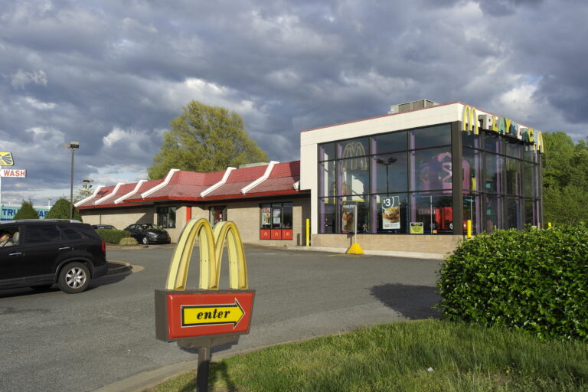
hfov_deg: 61.9
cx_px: 294
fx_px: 490
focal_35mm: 30
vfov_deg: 43.6
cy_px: 196
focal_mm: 20
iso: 100
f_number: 6.3
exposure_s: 1/250
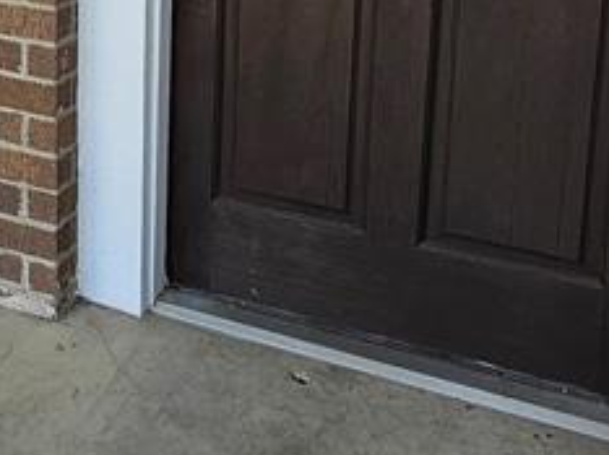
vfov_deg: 23.5
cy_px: -86
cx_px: -49
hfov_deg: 30.5
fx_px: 1002
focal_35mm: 57
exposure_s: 1/120
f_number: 2.2
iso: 50
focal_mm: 2.2
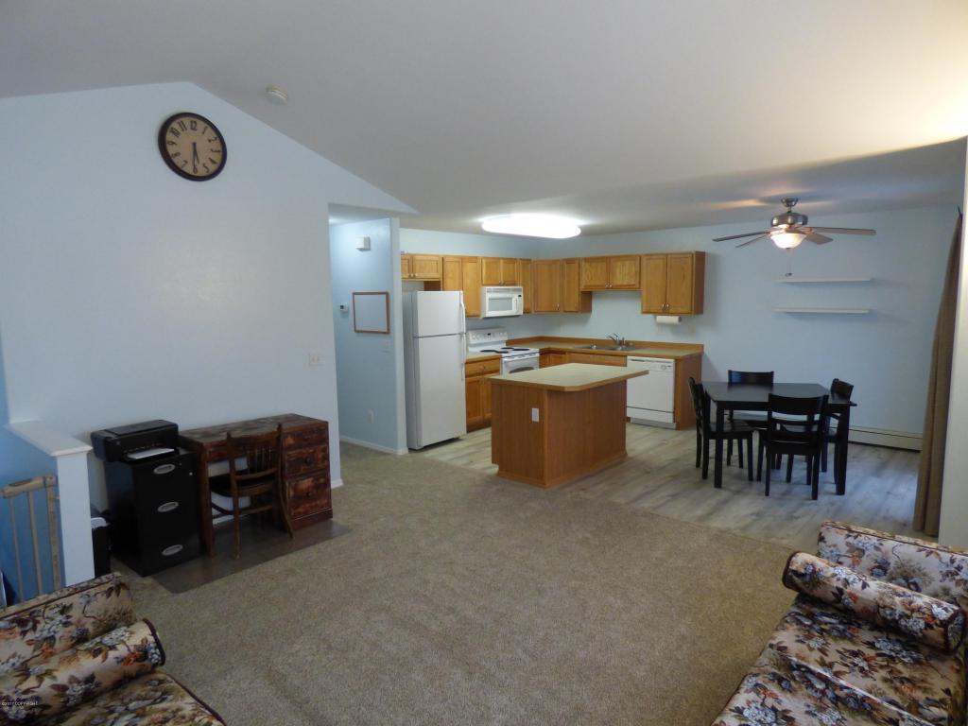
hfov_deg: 81.7
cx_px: 484
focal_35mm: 20
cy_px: 363
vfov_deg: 66.0
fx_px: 559
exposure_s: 1/60
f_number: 2.8
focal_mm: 3.58
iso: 320
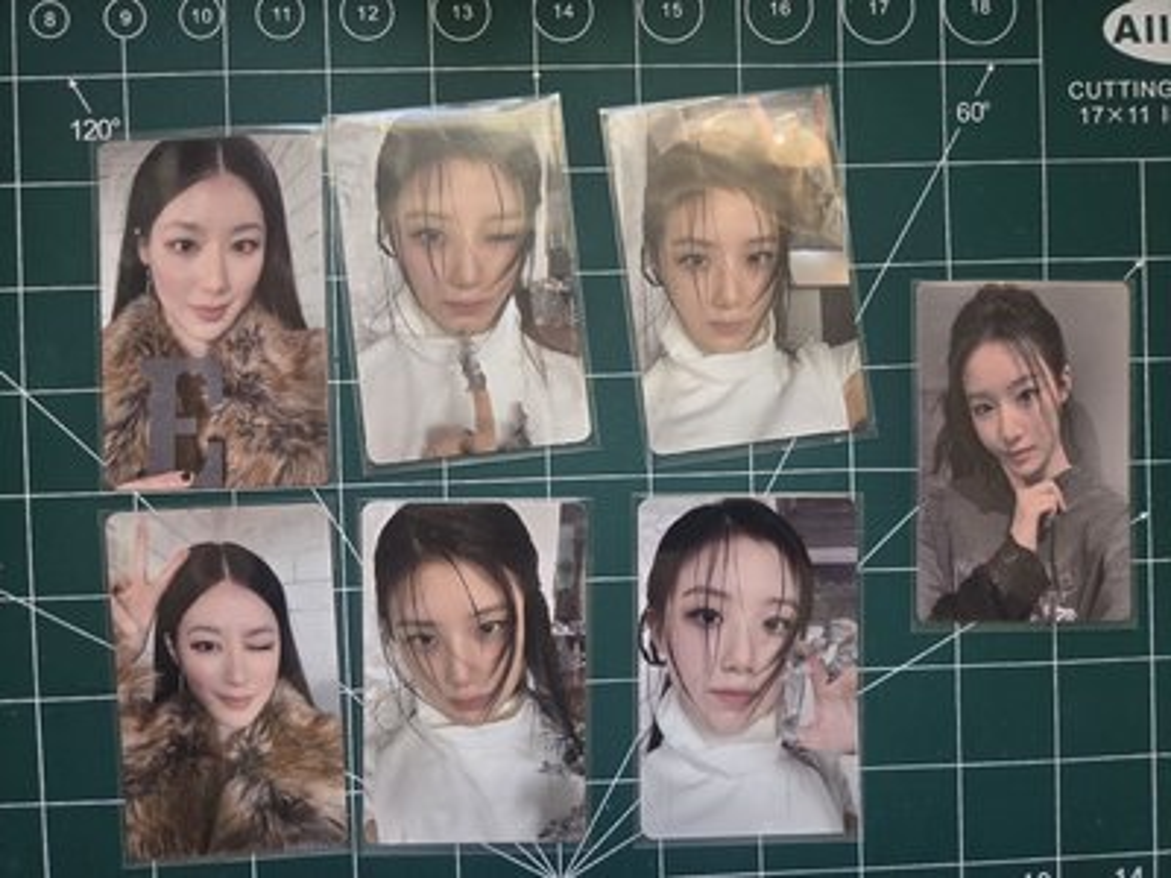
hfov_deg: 73.9
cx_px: 586
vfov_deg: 58.9
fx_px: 778
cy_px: 439
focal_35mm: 23
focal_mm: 5.4
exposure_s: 1/180
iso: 200
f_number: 1.8
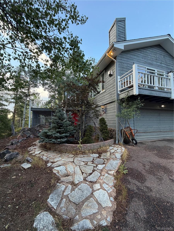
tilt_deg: +3.8
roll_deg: +0.3
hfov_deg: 85.7
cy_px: 116
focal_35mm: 14
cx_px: 87
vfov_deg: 102.1
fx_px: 94
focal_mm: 2.22
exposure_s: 1/121
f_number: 2.2
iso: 100
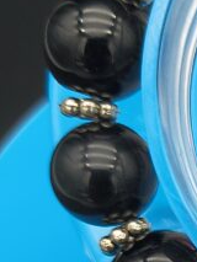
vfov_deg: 15.6
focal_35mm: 120
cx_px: 412
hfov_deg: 11.1
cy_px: 341
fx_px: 910
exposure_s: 1/120
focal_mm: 4.68
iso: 138
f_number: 1.7
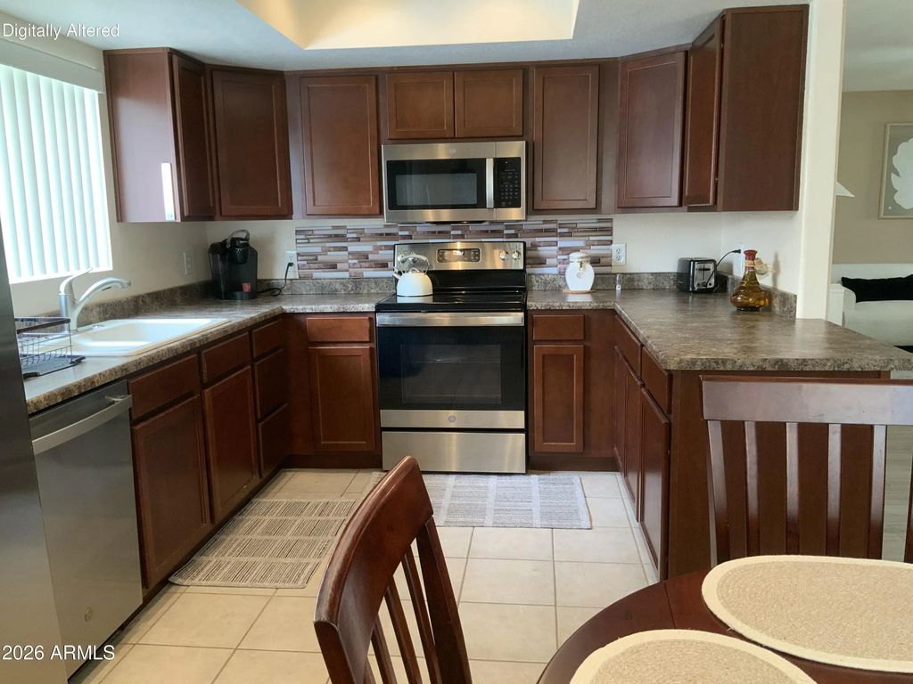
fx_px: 765
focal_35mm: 29
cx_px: 456
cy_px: 342
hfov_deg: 61.7
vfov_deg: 48.2
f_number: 1.8
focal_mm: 3
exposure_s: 1/60
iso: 125
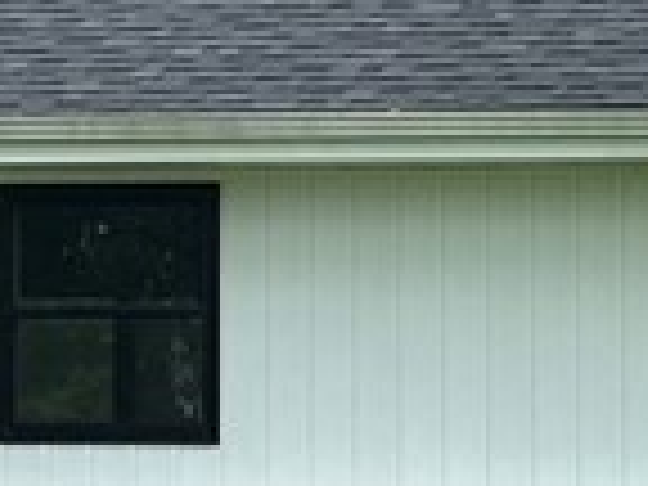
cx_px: -153
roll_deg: -0.5
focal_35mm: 342
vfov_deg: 4.3
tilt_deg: +7.4
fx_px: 6402
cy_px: -122
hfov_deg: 5.8
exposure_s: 1/1695
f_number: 1.78
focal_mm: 6.86
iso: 64
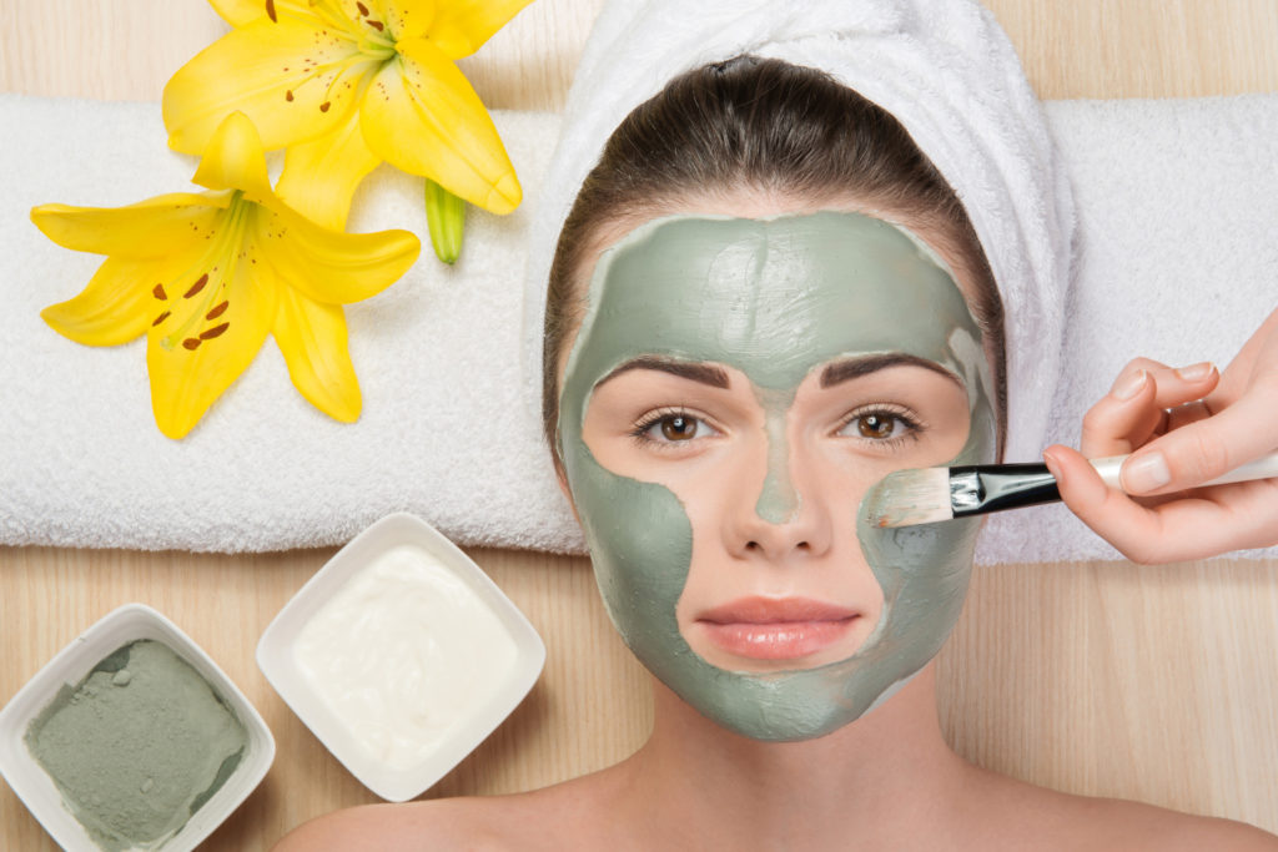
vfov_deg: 20.6
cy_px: 426
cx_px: 639
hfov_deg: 30.5
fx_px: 2343
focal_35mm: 66
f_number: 13
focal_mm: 66
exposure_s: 1/200
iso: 100
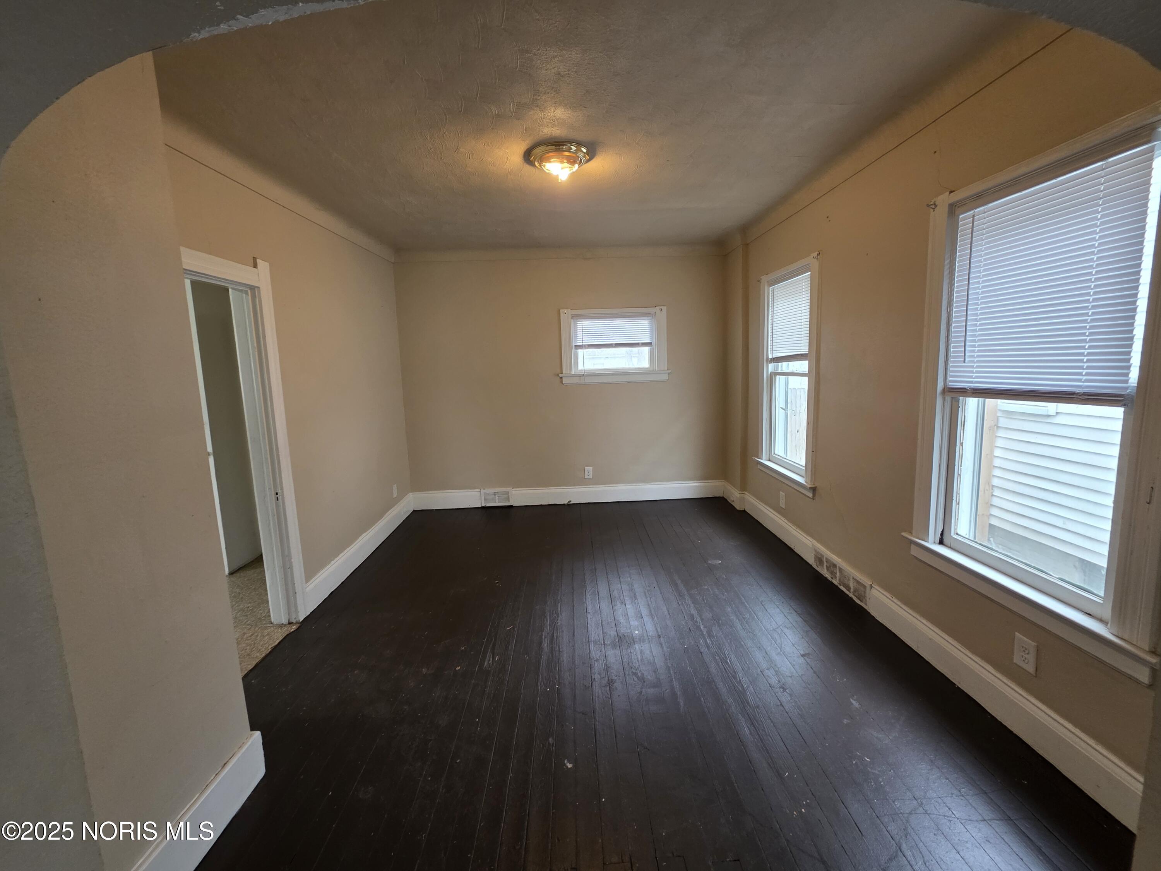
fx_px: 436
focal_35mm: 13
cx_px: 580
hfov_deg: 106.2
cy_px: 436
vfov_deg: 89.9
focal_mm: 2.2
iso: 160
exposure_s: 1/50
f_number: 1.9
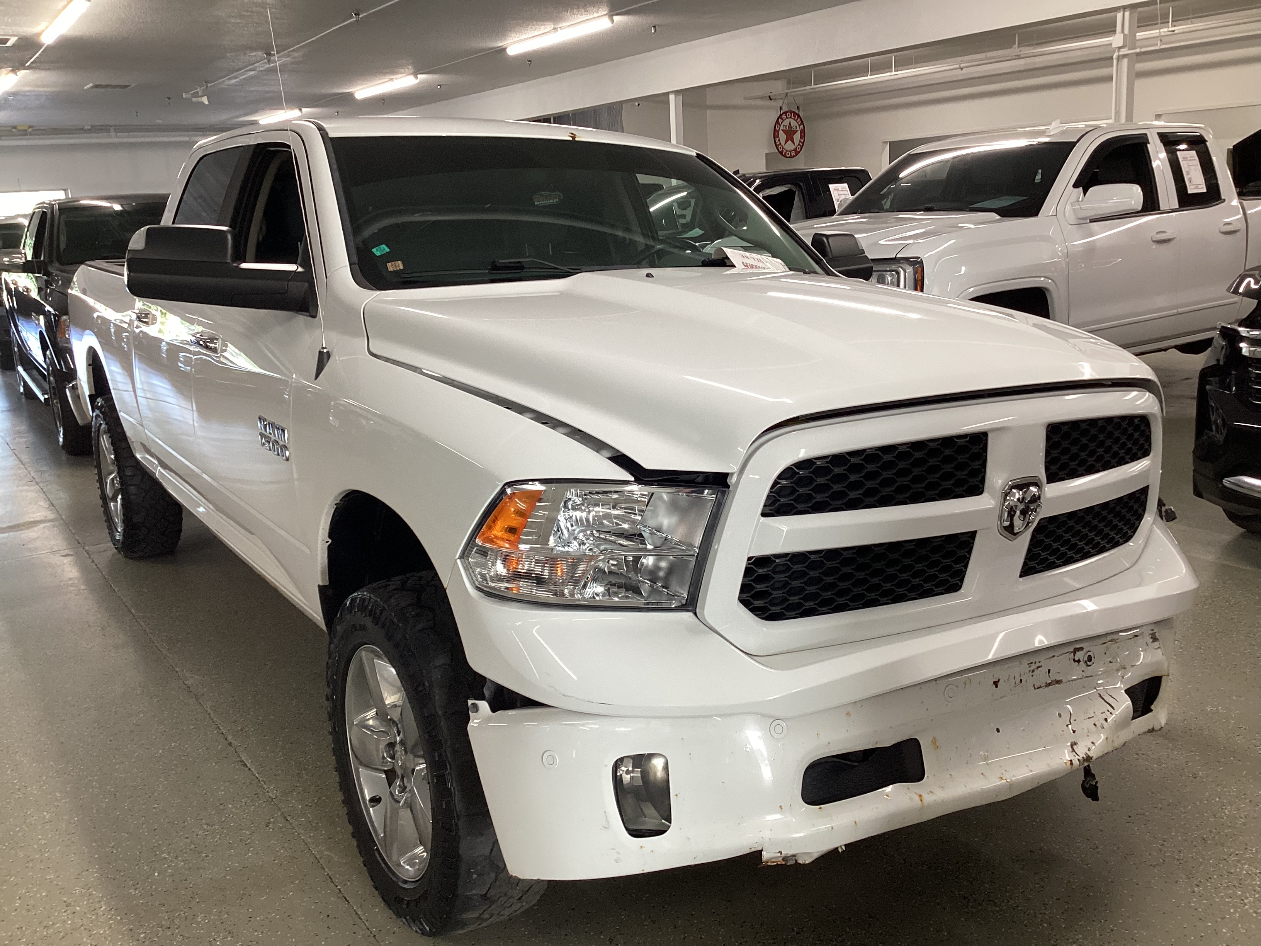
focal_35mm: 31
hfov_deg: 58.4
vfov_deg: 45.4
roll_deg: +2.7
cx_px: 630
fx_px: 1129
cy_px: 473
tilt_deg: -15.6
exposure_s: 1/60
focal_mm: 3.3
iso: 100
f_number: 2.4
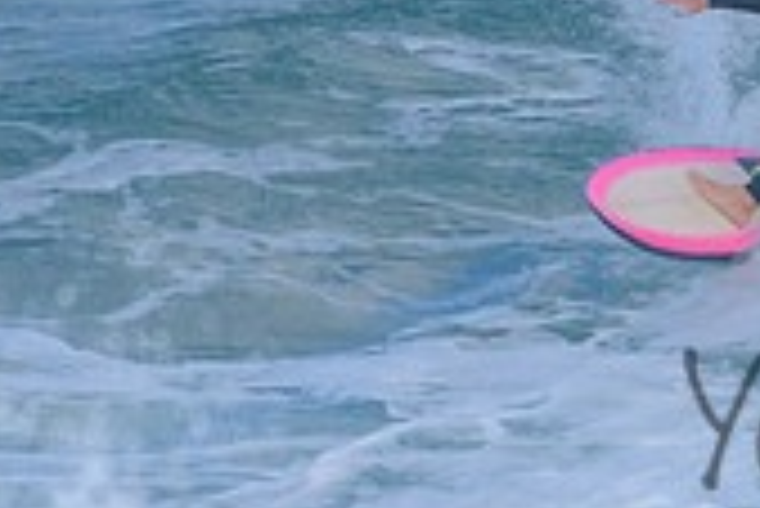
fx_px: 44434
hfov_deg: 1.0
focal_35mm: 2103
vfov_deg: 0.7
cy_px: 272
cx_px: 927
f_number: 5.6
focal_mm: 500
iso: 560
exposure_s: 1/2000
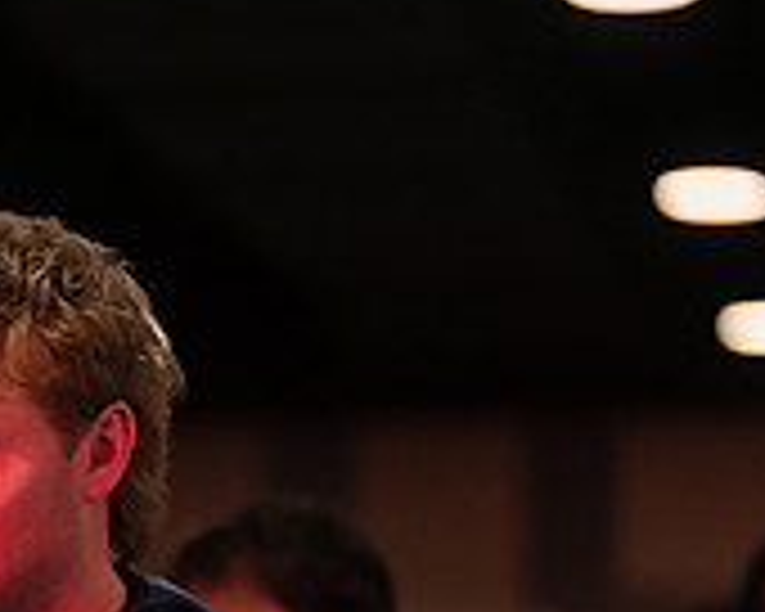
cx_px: 76
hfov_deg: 11.0
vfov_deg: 8.8
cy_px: 720
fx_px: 3940
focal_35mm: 174
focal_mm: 50
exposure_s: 1/500
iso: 1250
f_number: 1.2
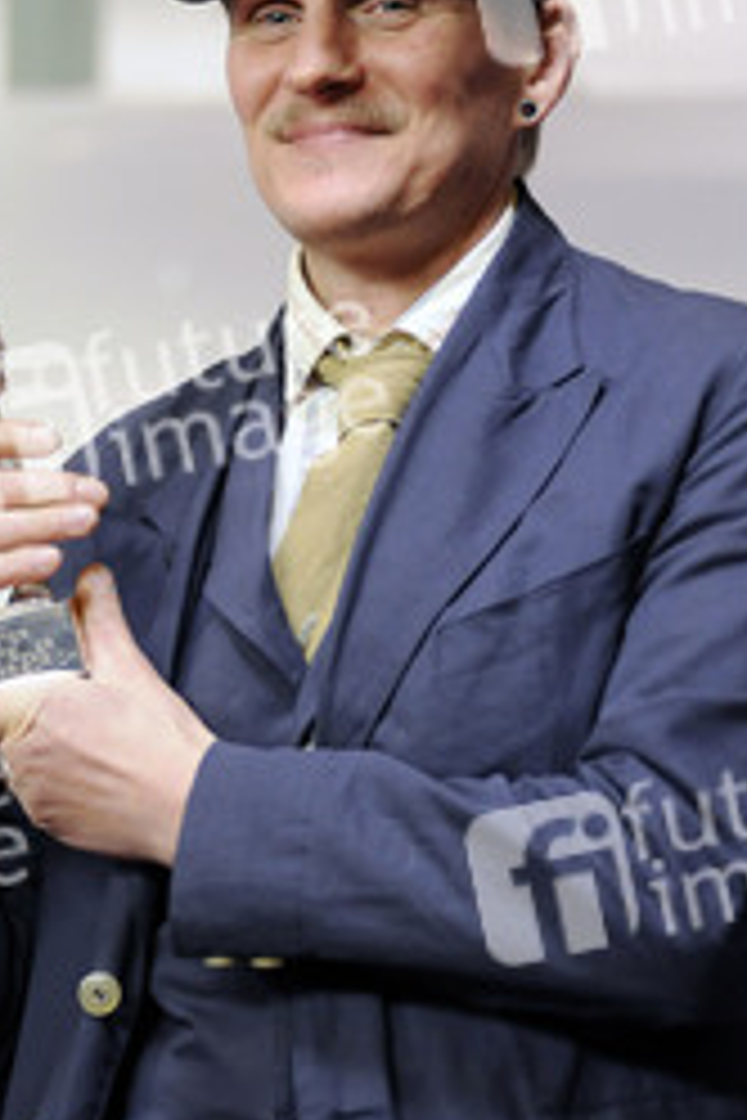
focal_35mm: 180
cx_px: 290
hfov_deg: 7.6
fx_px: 5602
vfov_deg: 11.4
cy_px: 634
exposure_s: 1/640
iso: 2000
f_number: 2.8
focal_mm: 112
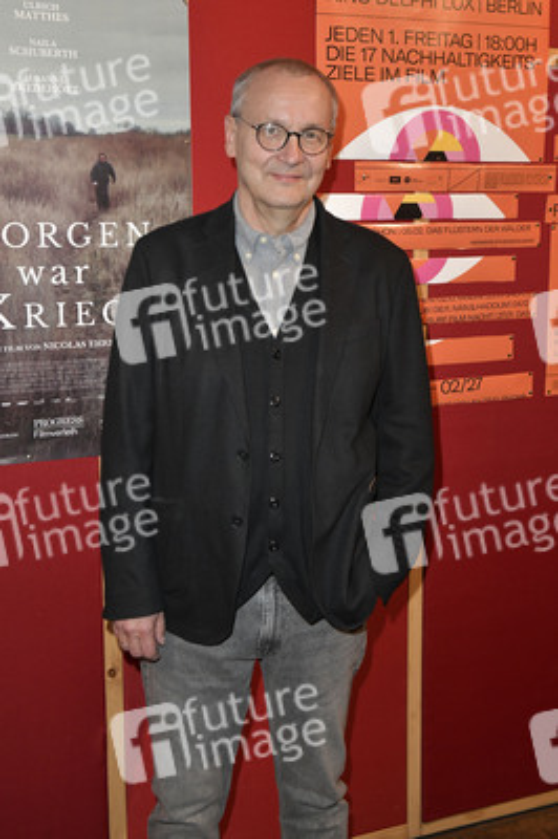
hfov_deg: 33.3
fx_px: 932
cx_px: 279
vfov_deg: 48.5
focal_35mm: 40
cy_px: 420
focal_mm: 40
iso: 2000
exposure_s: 1/250
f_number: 5.6
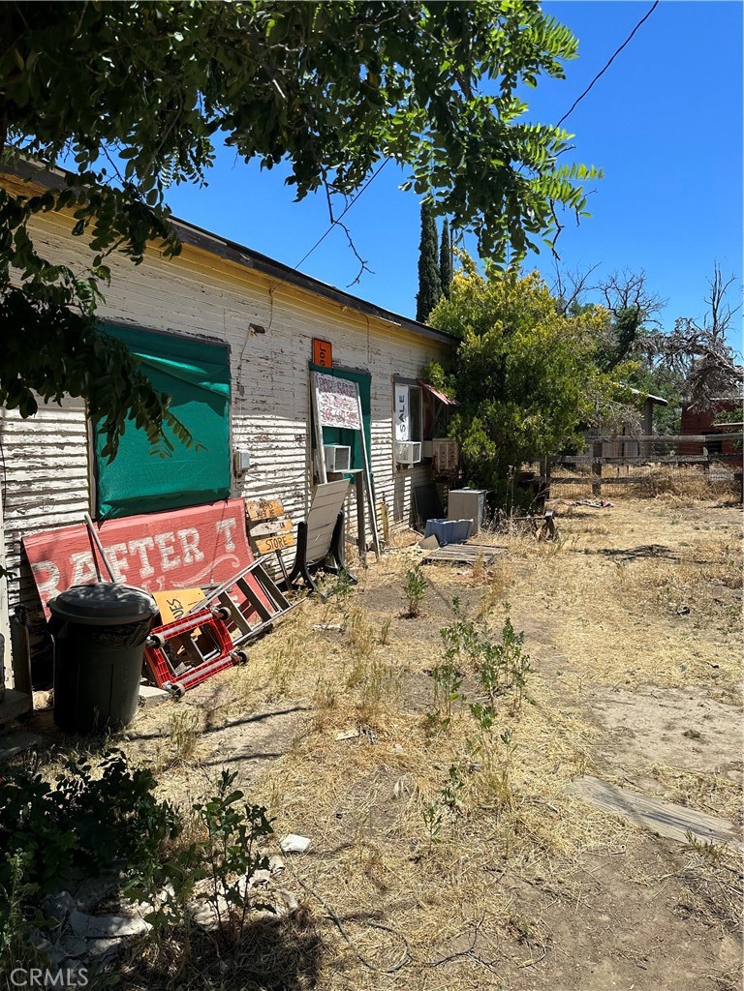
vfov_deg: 71.6
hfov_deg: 56.8
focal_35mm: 24
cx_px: 372
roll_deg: +0.0
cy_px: 496
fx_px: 688
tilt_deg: -1.3
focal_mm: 6.86
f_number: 1.78
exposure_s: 1/5000
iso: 80
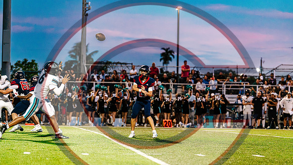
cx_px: 146
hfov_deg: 15.1
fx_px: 1103
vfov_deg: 8.5
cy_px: 94
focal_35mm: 142
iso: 8000
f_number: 2.8
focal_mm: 135
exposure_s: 1/1000
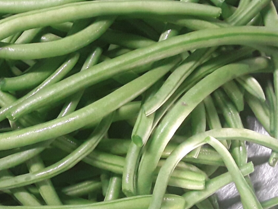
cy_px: 115
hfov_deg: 29.4
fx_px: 522
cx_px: 70
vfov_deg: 22.6
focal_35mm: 65
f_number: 1.9
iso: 160
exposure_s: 1/20
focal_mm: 2.91
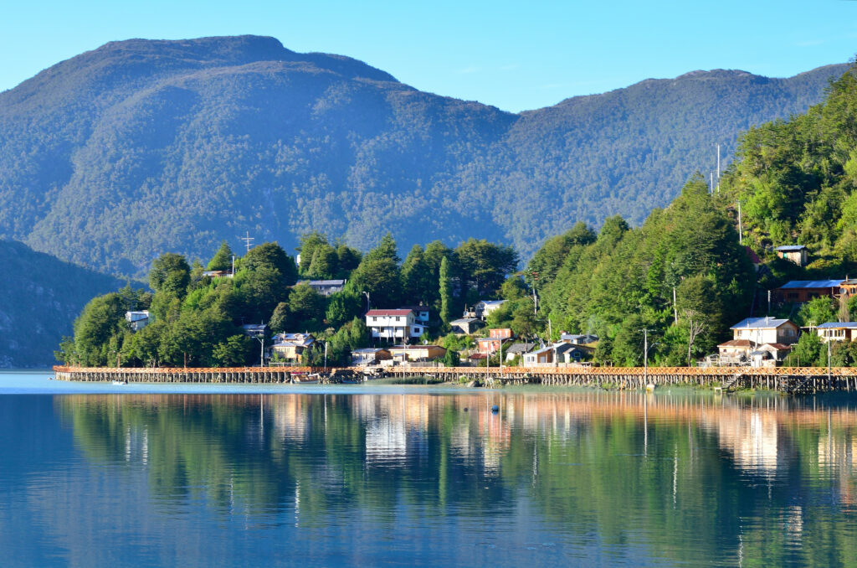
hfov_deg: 27.0
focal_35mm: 75
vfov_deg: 18.1
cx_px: 428
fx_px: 1782
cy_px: 284
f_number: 10
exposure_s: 1/60
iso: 125
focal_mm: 50
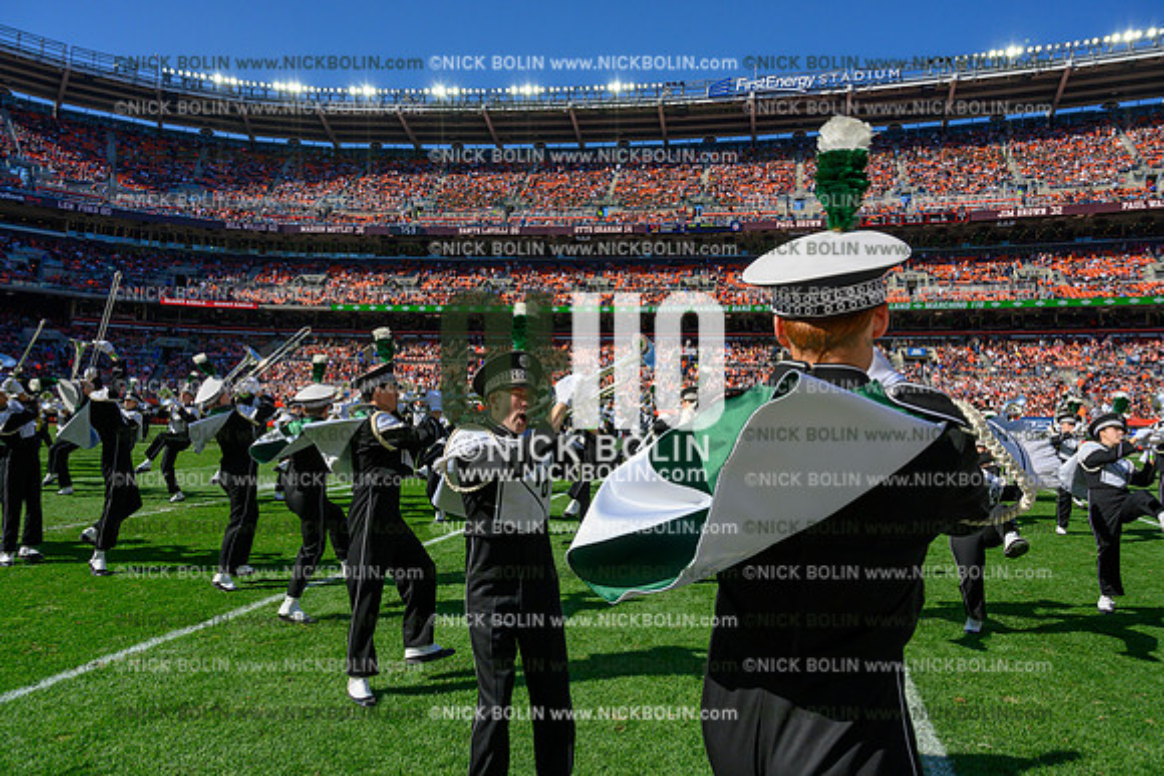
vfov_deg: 53.2
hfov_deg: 73.7
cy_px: 388
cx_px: 582
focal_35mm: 24
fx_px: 776
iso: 1000
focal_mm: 24
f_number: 8
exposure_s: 1/3200
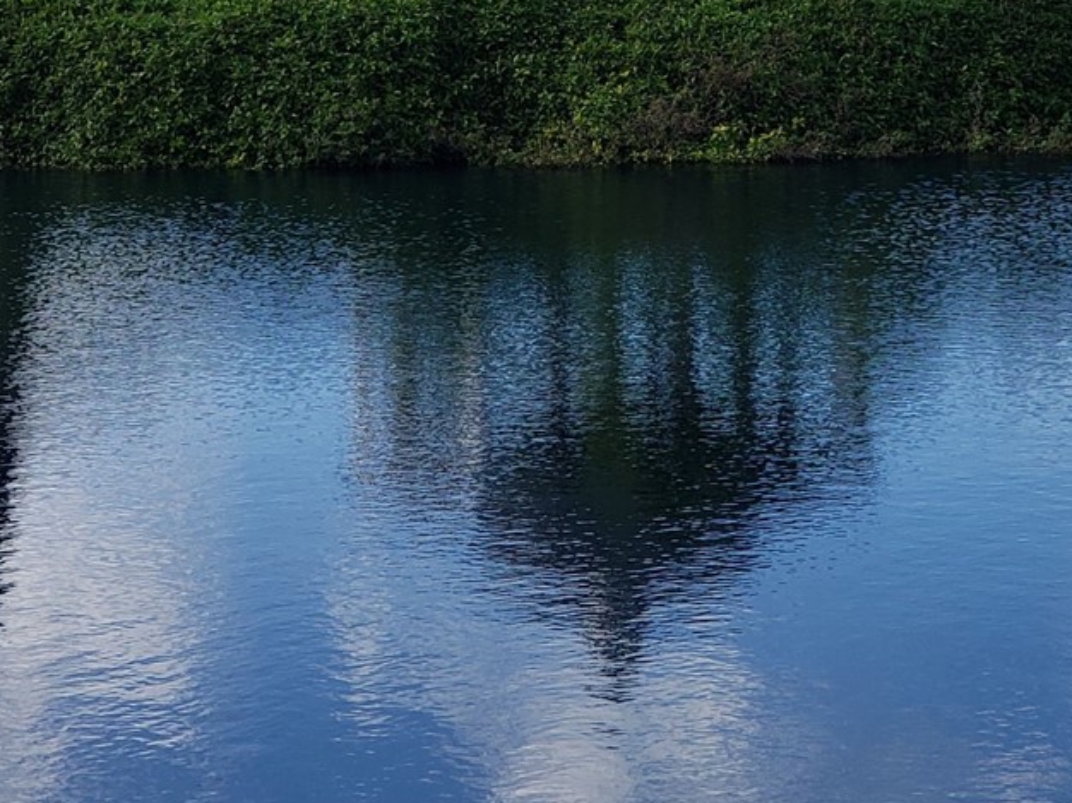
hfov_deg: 14.7
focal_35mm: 133
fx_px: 4117
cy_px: -130
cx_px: 863
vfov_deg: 11.0
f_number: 2.4
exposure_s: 1/458
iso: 32
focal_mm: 6
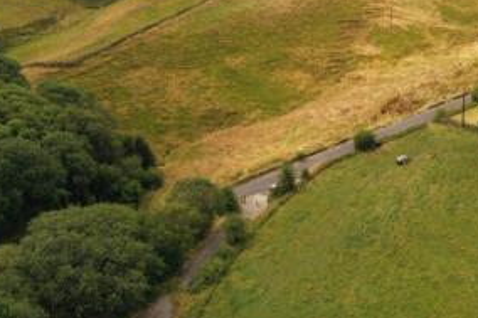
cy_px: 58
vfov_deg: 28.0
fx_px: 624
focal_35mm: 47
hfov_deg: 41.3
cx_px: 323
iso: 400
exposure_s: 1/80
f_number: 4
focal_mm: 10.26
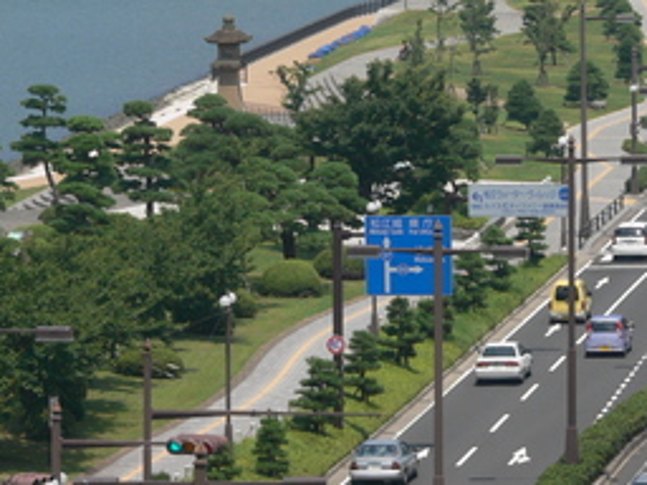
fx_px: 6710
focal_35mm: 359
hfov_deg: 5.5
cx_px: 253
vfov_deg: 4.1
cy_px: -53
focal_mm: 32.8
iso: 80
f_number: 5.6
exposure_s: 1/400
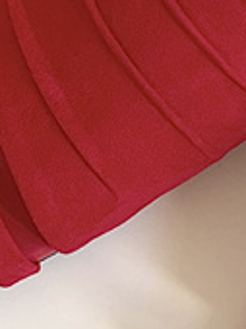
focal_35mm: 153
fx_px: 1453
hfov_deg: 9.5
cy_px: 77
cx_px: 304
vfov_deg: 12.9
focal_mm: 4.2
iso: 64
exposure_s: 1/121
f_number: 1.6
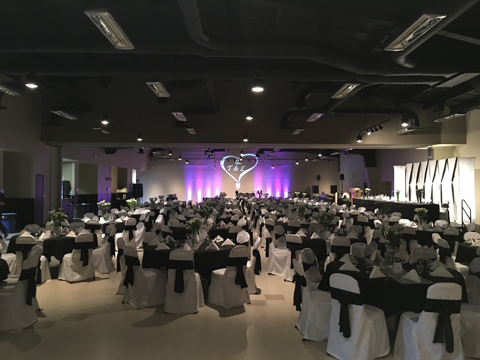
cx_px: 240
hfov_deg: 61.7
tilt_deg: +1.4
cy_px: 180
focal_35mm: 29
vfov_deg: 48.2
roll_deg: -0.8
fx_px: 402
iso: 64
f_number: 2.2
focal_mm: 4.15
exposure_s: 1/4
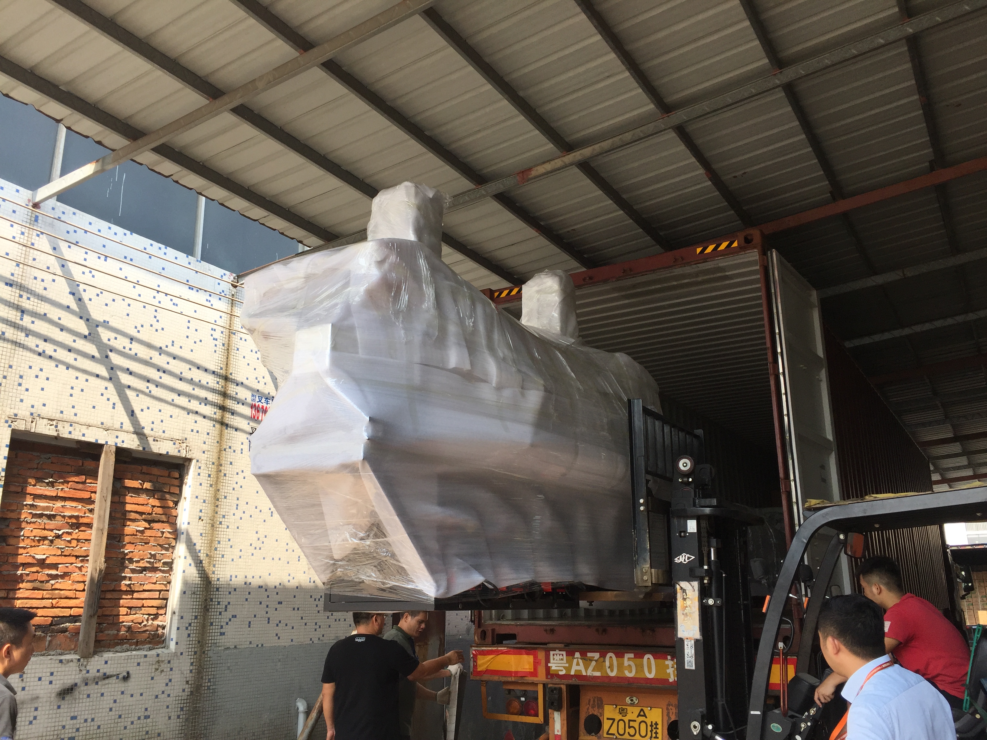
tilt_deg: +16.1
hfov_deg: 61.7
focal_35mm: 29
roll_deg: -0.1
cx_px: 494
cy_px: 370
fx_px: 827
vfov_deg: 48.2
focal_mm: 4.15
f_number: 2.2
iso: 32
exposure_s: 1/628
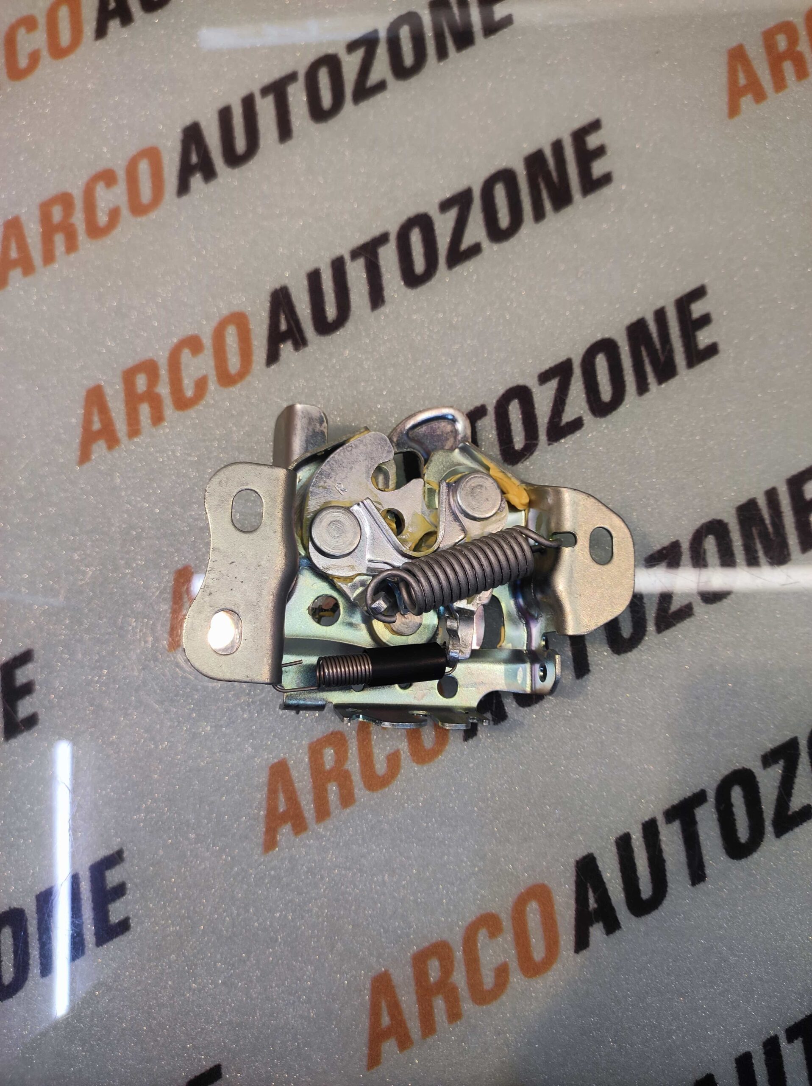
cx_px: 406
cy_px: 543
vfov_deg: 91.1
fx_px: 532
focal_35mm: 17
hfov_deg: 74.7
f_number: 1.79
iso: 117
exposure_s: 1/50
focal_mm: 4.74
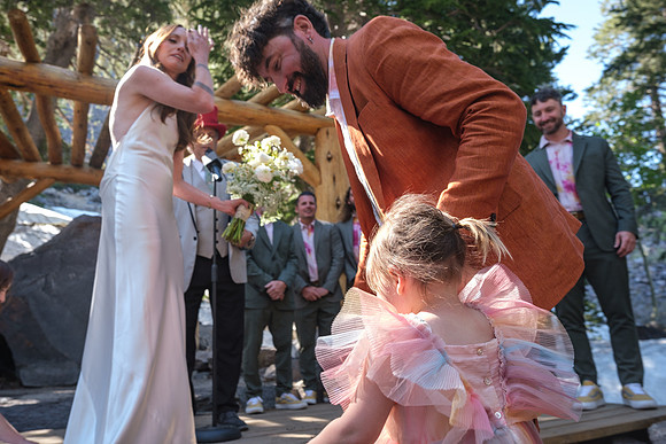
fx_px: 500
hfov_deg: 67.4
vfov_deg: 48.0
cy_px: 222
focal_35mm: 27
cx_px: 333
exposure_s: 1/160
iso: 250
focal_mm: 18
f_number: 3.6
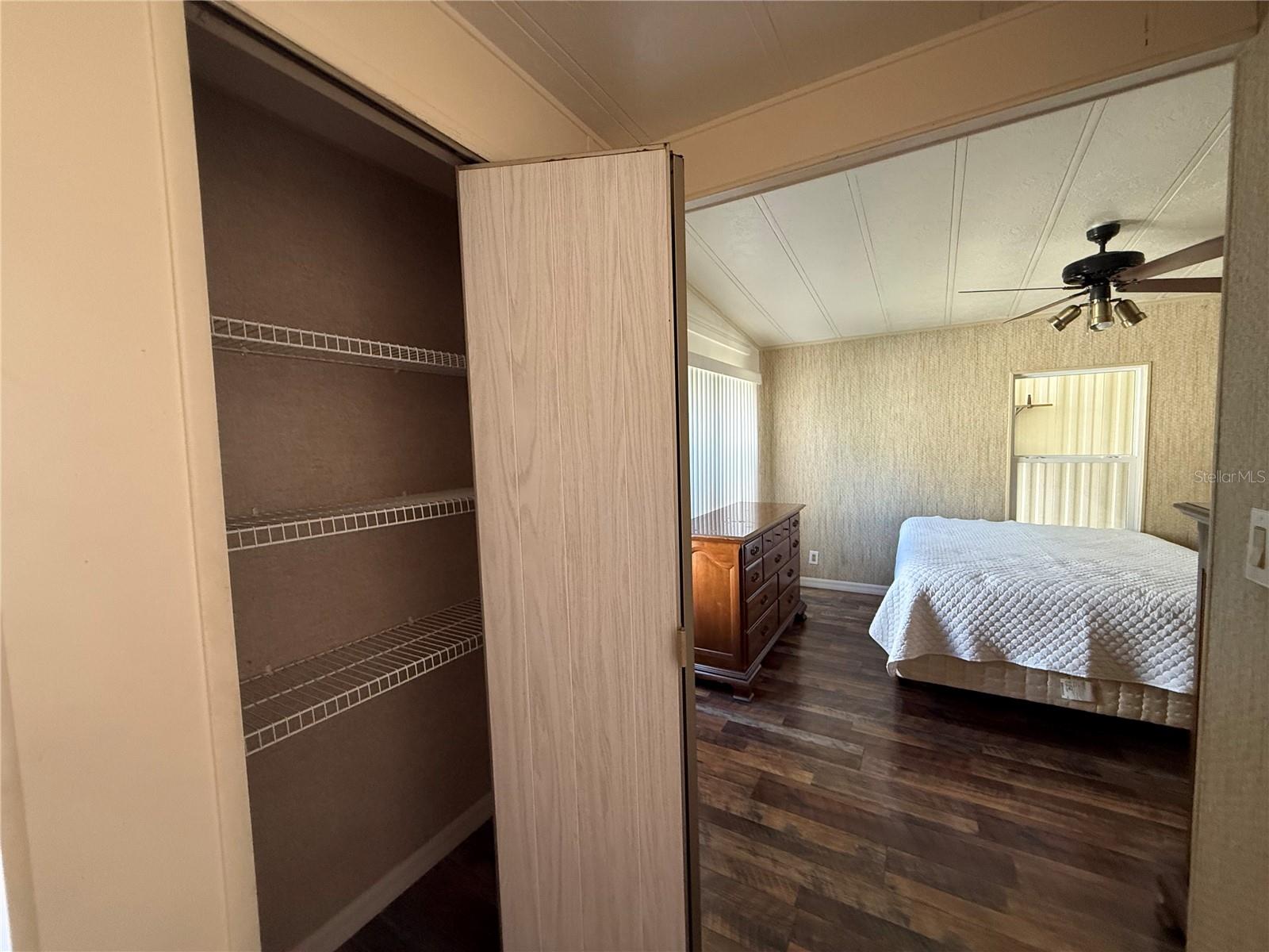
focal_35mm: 14
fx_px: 513
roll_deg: +1.4
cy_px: 476
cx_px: 634
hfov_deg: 102.1
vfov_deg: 85.7
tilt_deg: -2.5
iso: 320
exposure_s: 1/85
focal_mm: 2.22
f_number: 2.2
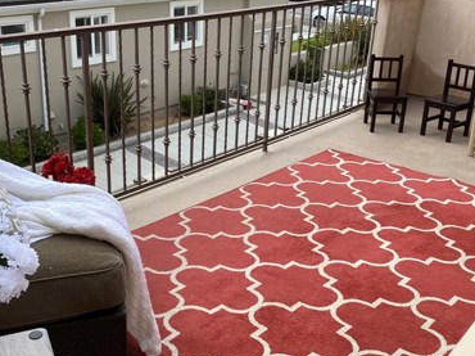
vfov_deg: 32.1
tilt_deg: -23.1
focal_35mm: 45
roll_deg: -1.9
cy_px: 177
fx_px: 617
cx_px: 227
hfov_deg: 42.1
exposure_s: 1/998
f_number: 1.8
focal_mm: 4.25
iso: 32
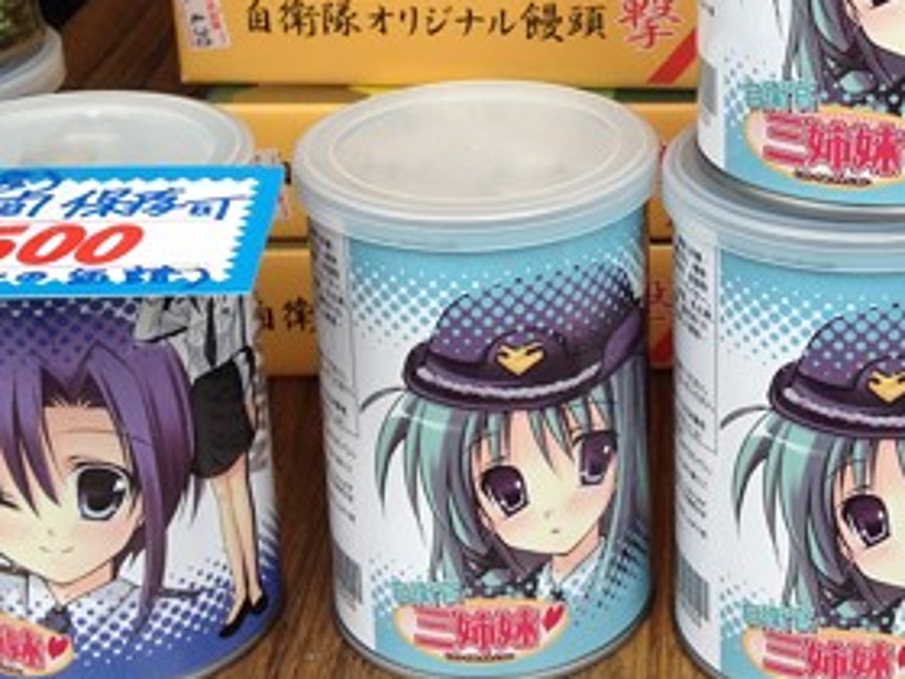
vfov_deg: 18.8
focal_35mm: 78
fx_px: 2039
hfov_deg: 24.9
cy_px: 178
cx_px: 621
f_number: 2.4
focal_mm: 4.28
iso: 100
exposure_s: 1/120
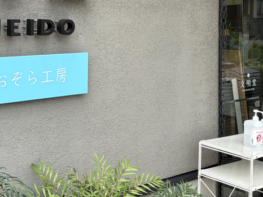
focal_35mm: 67
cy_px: 17
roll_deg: +0.6
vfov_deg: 21.4
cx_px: 97
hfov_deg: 28.9
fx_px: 509
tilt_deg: -1.1
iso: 50
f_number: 1.6
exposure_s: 1/1393
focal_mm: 5.96
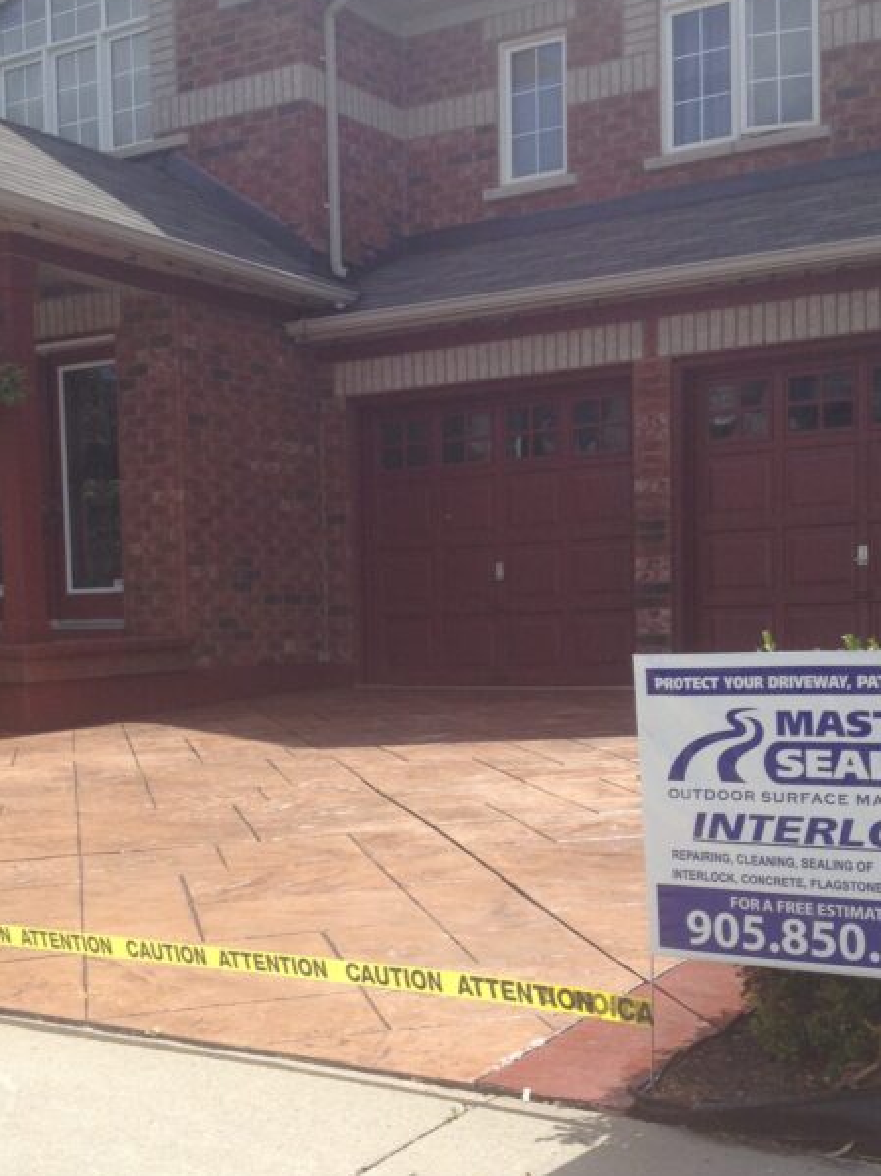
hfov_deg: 28.5
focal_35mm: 51
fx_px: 1731
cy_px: 701
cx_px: 356
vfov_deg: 37.4
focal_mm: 4.28
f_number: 2.4
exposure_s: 1/1842
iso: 50
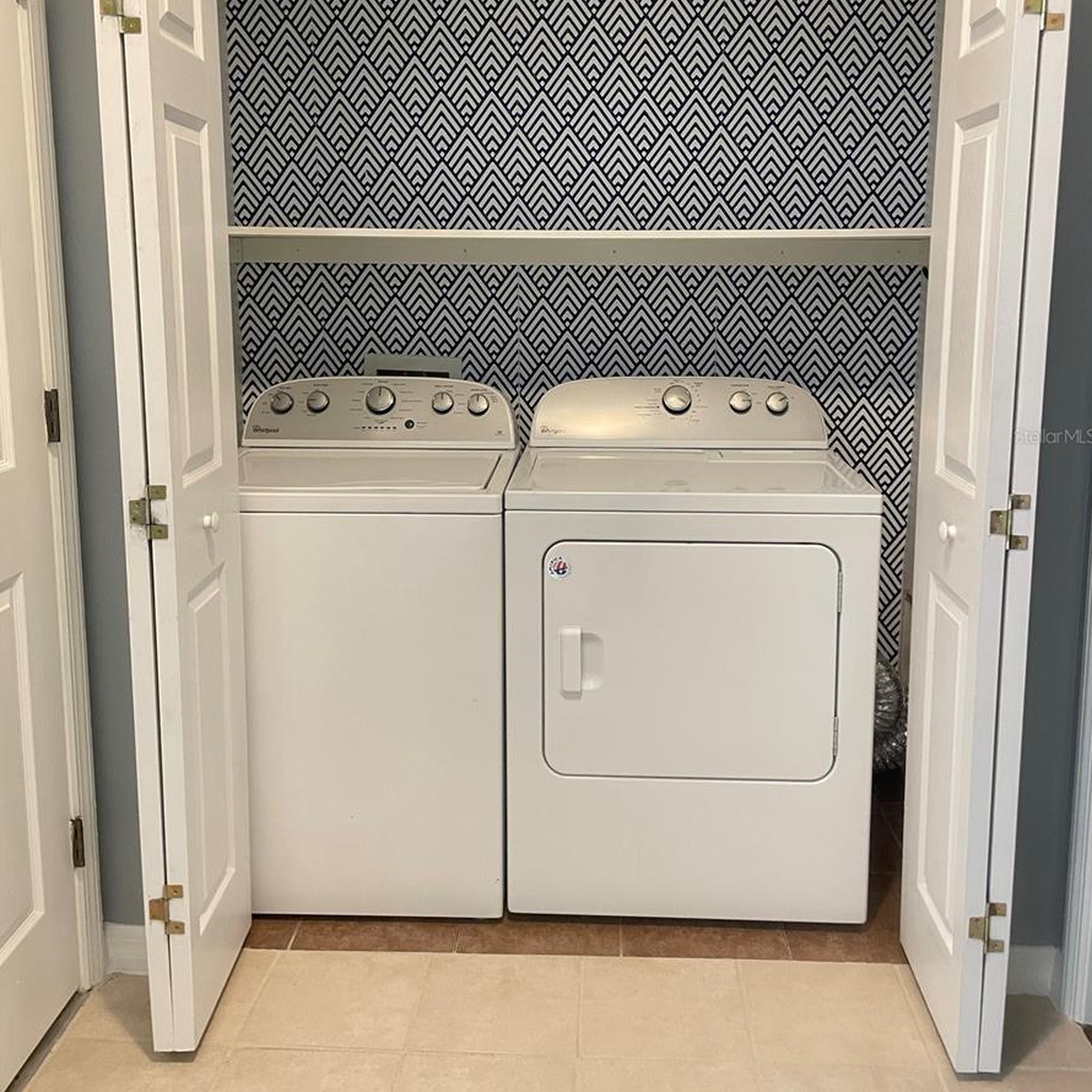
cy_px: 436
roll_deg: +0.0
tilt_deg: -8.8
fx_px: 1106
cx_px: 548
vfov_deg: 52.2
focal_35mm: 31
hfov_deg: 52.5
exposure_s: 1/60
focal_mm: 4.2
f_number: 1.6
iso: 250
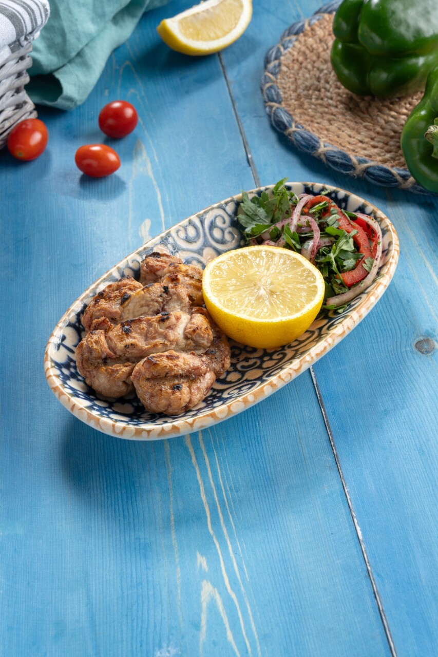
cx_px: 219
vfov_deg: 33.9
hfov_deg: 23.0
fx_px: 1077
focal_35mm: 59
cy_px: 328
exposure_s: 1/100
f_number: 14
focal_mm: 59
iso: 200
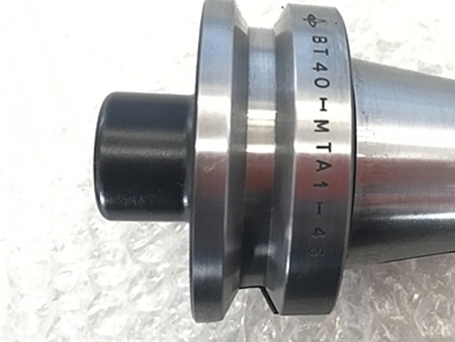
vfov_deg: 31.5
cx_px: 372
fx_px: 605
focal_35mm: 46
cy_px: 147
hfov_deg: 39.4
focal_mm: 3.99
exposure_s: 1/30
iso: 32
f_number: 1.8
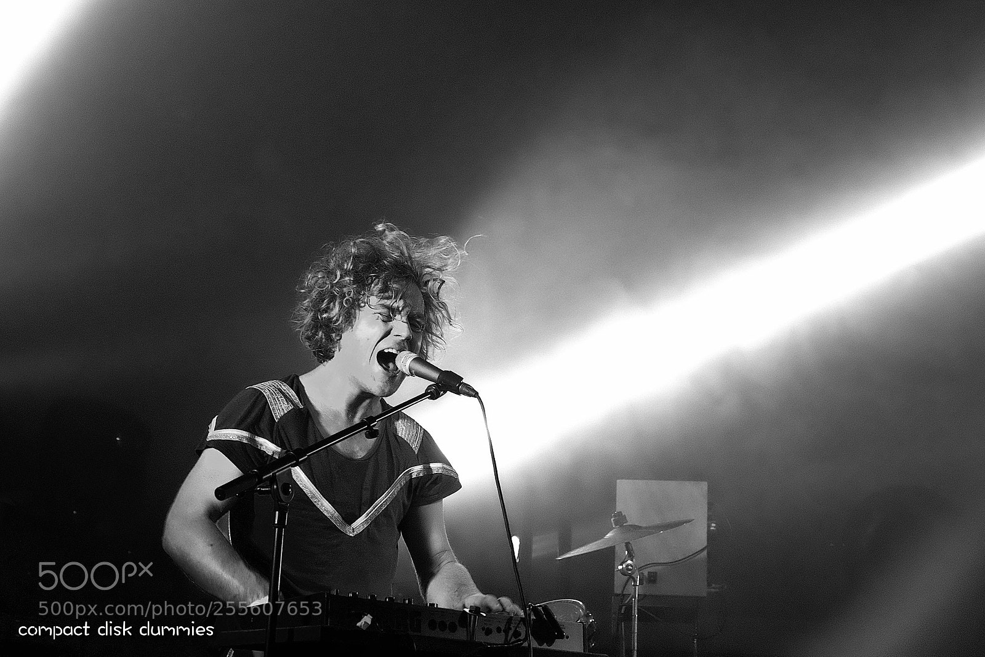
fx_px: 1751
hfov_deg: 31.4
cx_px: 492
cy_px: 328
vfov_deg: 21.2
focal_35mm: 64
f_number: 5
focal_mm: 42.7
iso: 6400
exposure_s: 1/125
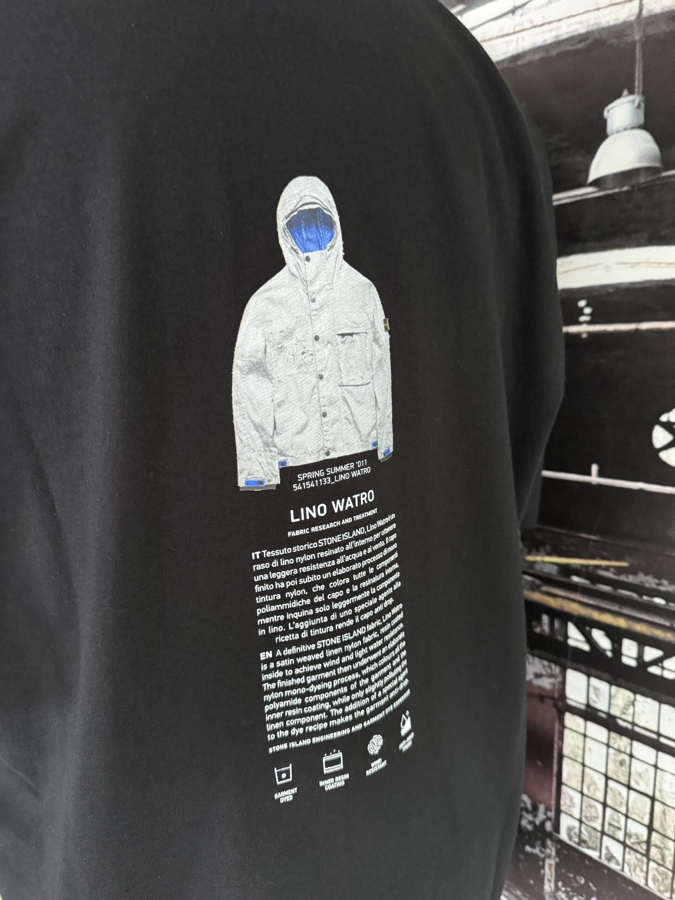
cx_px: 338
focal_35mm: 24
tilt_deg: -12.9
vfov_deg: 71.6
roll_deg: +3.4
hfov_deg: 56.8
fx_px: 624
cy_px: 450
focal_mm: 6.86
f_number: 1.78
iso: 800
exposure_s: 1/50
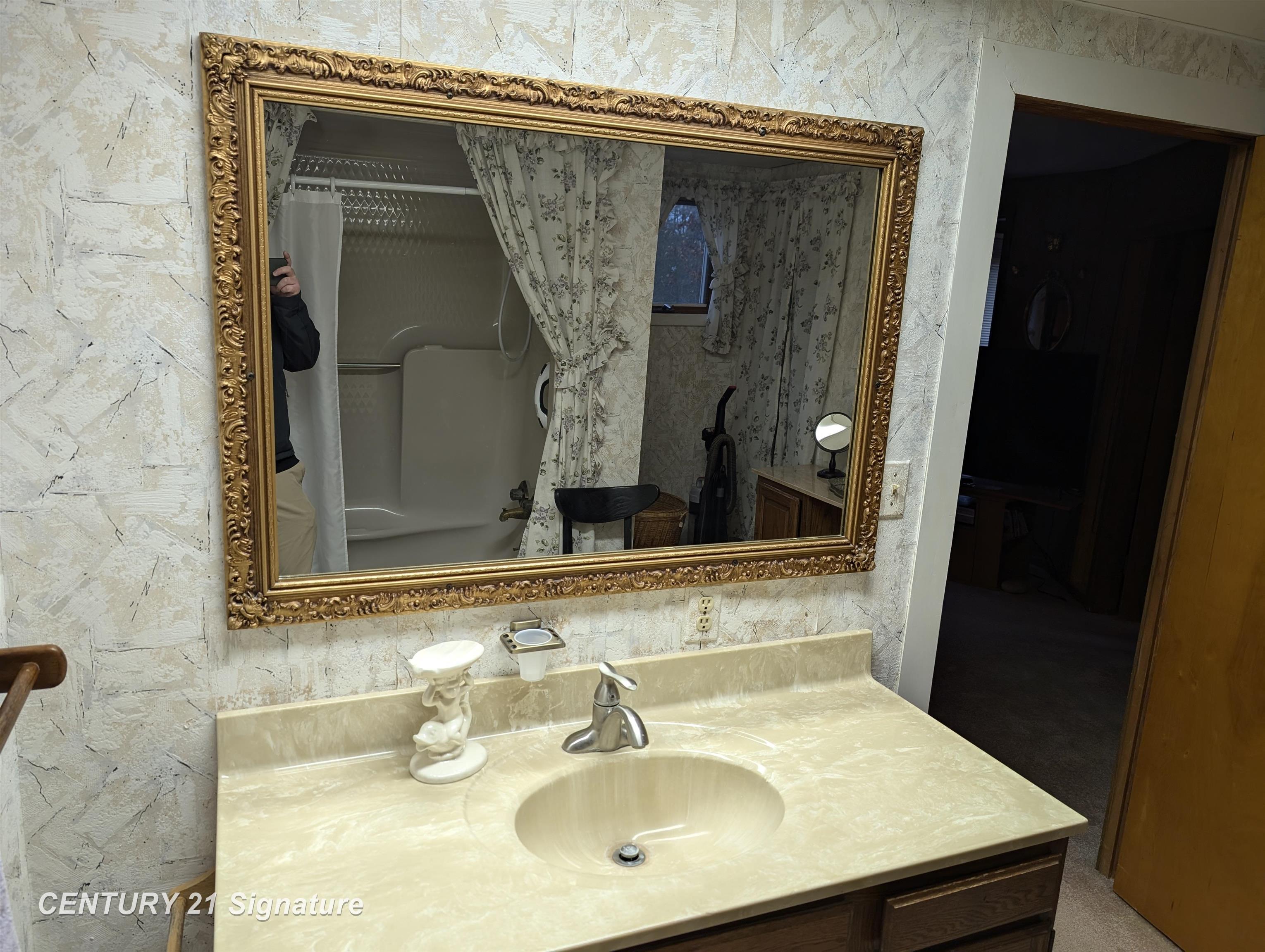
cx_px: 632
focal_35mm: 24
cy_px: 476
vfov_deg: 56.9
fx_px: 878
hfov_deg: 71.5
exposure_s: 1/120
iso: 47
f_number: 1.68
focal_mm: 6.9
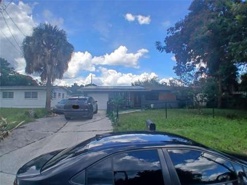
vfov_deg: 74.7
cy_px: 92
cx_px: 124
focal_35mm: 17
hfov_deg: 91.0
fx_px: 121
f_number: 2.2
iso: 50
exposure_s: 1/967
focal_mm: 1.4
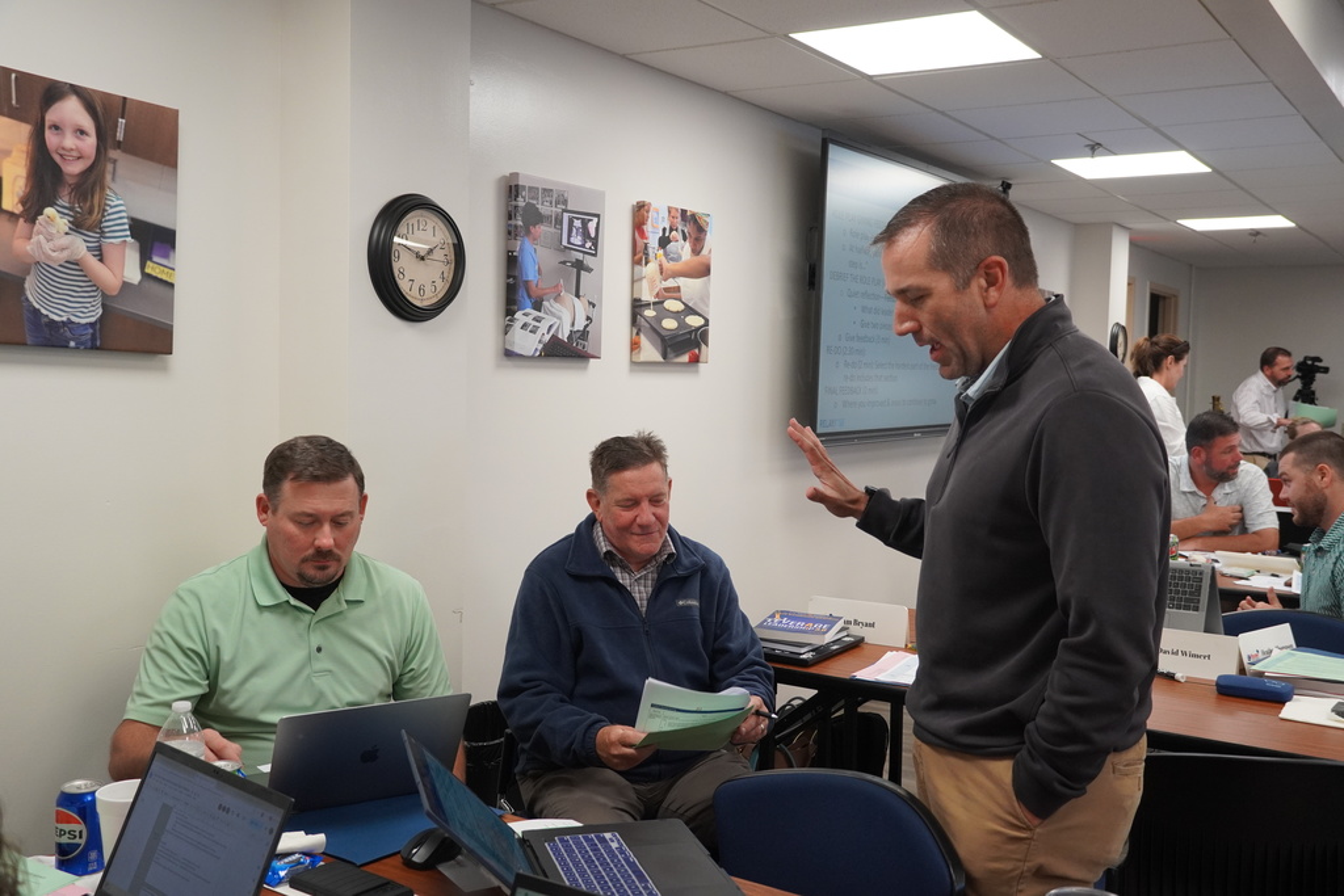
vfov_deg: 38.4
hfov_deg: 55.1
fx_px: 1288
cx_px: 672
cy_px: 448
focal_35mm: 34
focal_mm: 23
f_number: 4
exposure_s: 1/160
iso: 1250
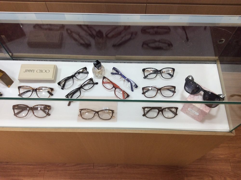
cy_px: 90
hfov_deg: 56.9
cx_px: 120
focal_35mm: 32
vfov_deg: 44.1
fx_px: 222
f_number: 2.4
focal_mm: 3.3
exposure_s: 1/100
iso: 50
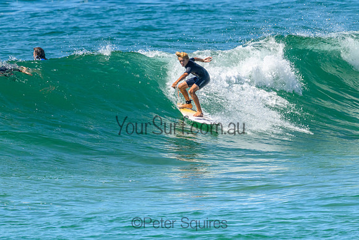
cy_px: 75
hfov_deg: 1.9
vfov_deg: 1.3
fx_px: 10977
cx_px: 188
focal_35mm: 1101
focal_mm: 800
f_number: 11
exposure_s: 1/2000
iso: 1250
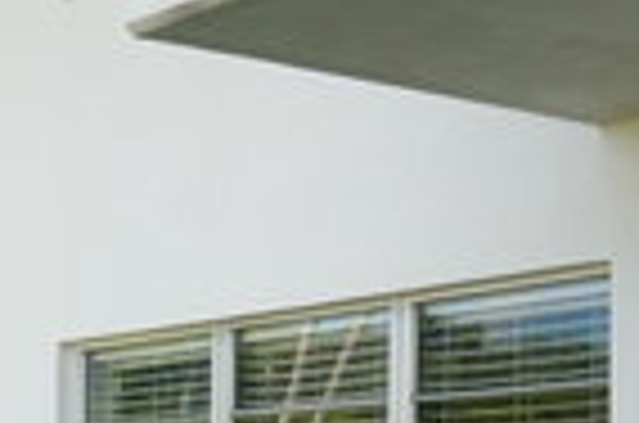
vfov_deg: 12.3
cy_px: 644
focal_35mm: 105
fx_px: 1860
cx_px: 472
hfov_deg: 19.4
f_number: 5
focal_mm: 31
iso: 100
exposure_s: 1/250
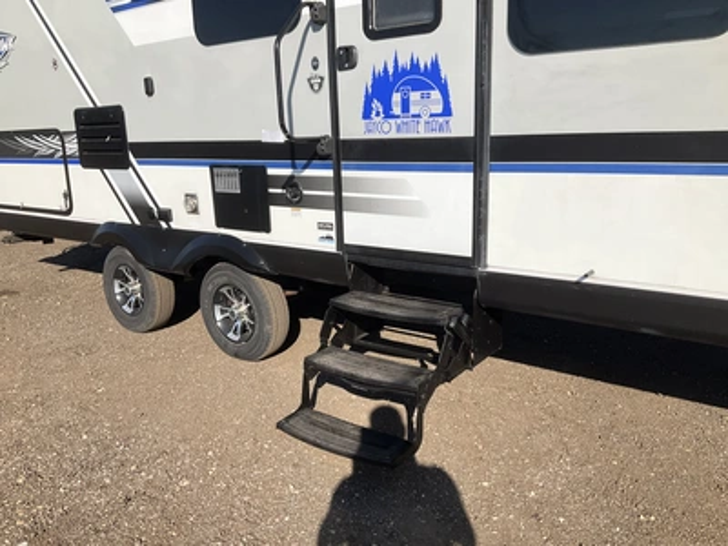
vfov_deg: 48.2
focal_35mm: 29
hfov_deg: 61.7
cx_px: 364
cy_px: 273
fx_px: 610
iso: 25
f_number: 1.8
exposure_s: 1/2538
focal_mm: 3
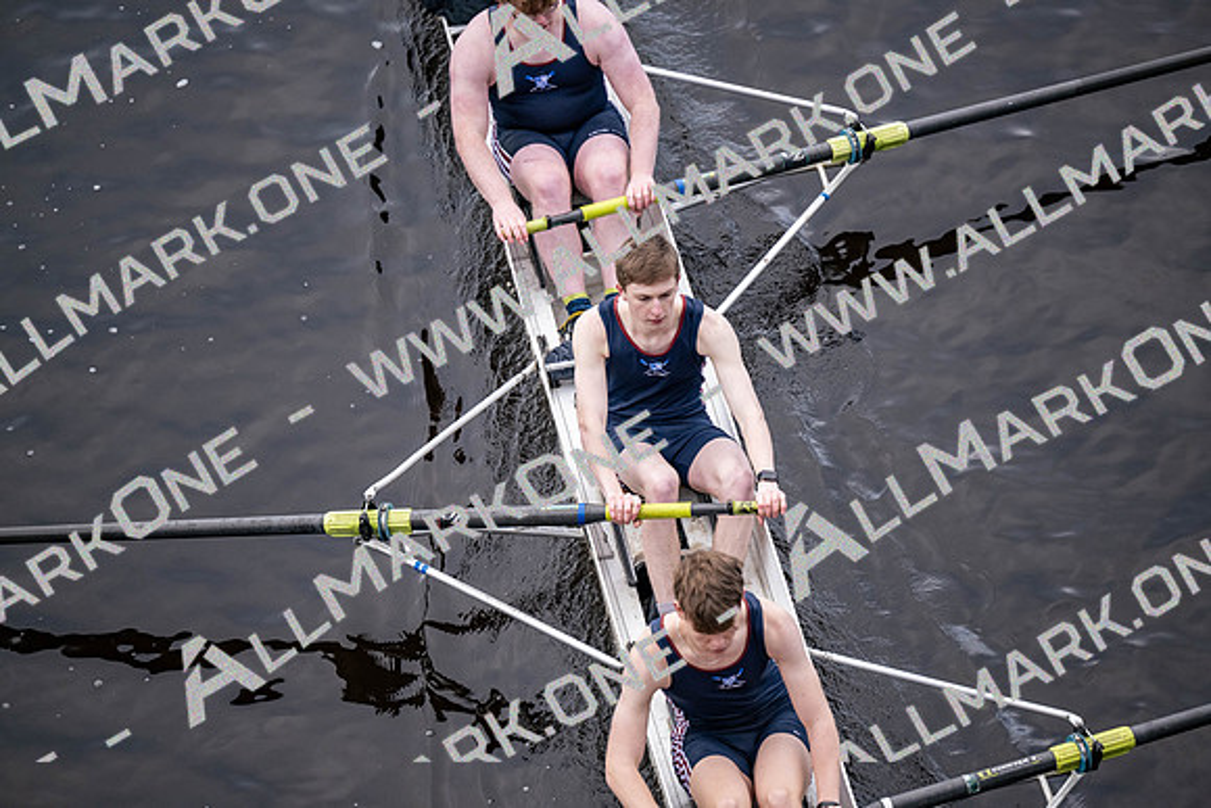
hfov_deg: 10.3
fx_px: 6729
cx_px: 606
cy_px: 404
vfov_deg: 6.9
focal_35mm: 200
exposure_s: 1/2000
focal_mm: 200
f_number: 2.8
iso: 1250
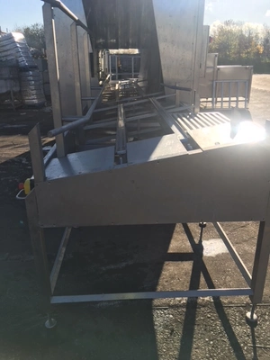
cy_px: 180
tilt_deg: -17.4
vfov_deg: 61.7
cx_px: 135
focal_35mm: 29
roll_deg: +0.0
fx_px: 302
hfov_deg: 48.2
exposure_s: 1/1221
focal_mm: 4.15
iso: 25
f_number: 2.2
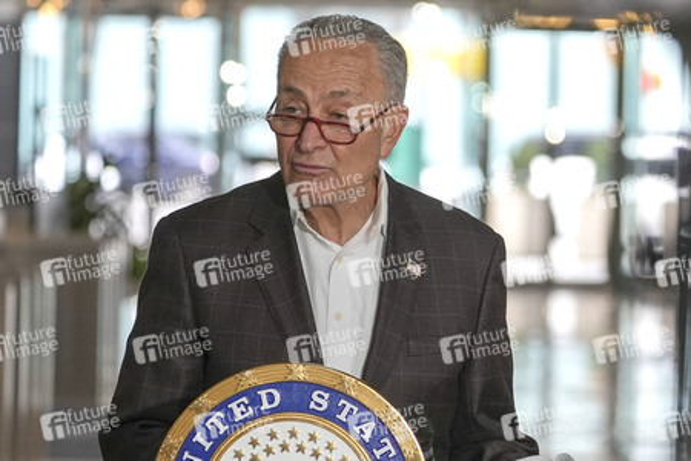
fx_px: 3359
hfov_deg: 11.7
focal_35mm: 175
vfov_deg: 7.8
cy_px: 230
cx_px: 346
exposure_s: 1/320
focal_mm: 175
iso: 2500
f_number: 5.6
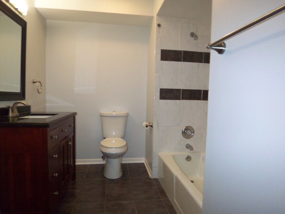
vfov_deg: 58.9
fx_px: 189
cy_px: 107
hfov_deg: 73.9
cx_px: 142
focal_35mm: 23
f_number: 2.8
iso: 200
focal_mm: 3.8
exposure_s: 1/30
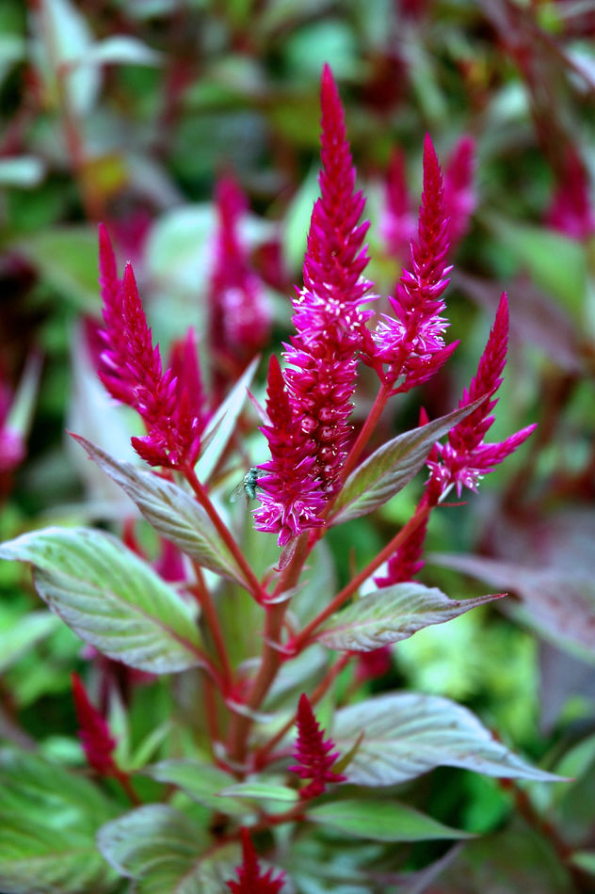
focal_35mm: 93
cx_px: 298
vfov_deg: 21.9
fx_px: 2309
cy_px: 447
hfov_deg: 14.7
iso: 200
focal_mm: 62
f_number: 5
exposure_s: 1/100
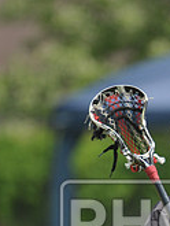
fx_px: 8835
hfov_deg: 1.1
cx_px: 223
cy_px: 230
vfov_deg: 1.5
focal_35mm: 1351
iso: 640
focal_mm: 400
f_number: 4
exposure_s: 1/3200
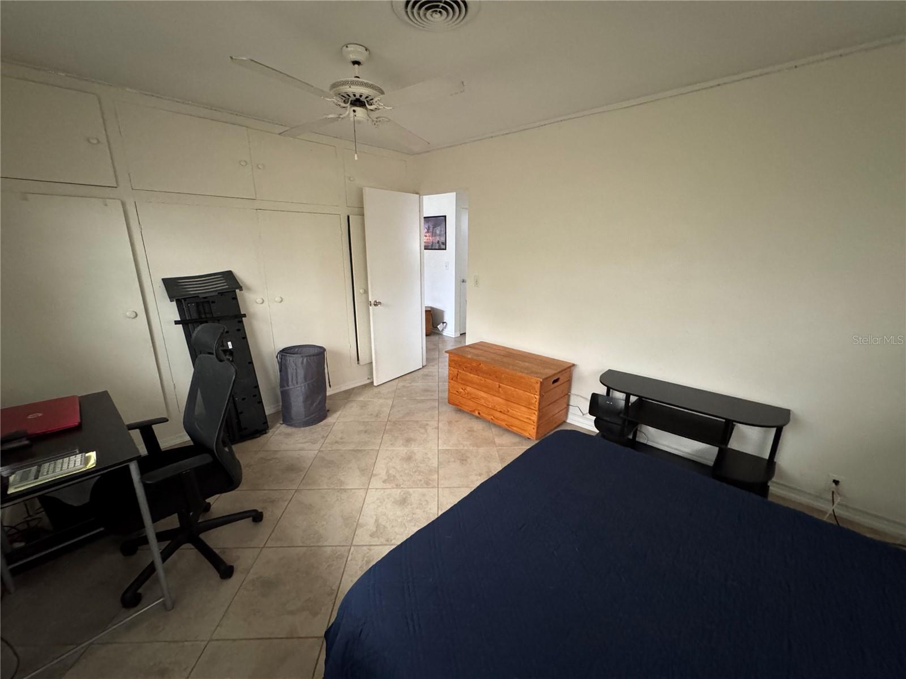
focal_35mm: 14
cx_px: 453
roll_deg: -0.5
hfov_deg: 102.1
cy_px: 340
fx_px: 366
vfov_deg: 85.7
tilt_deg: -14.7
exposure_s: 1/60
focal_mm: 2.22
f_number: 2.2
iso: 1000
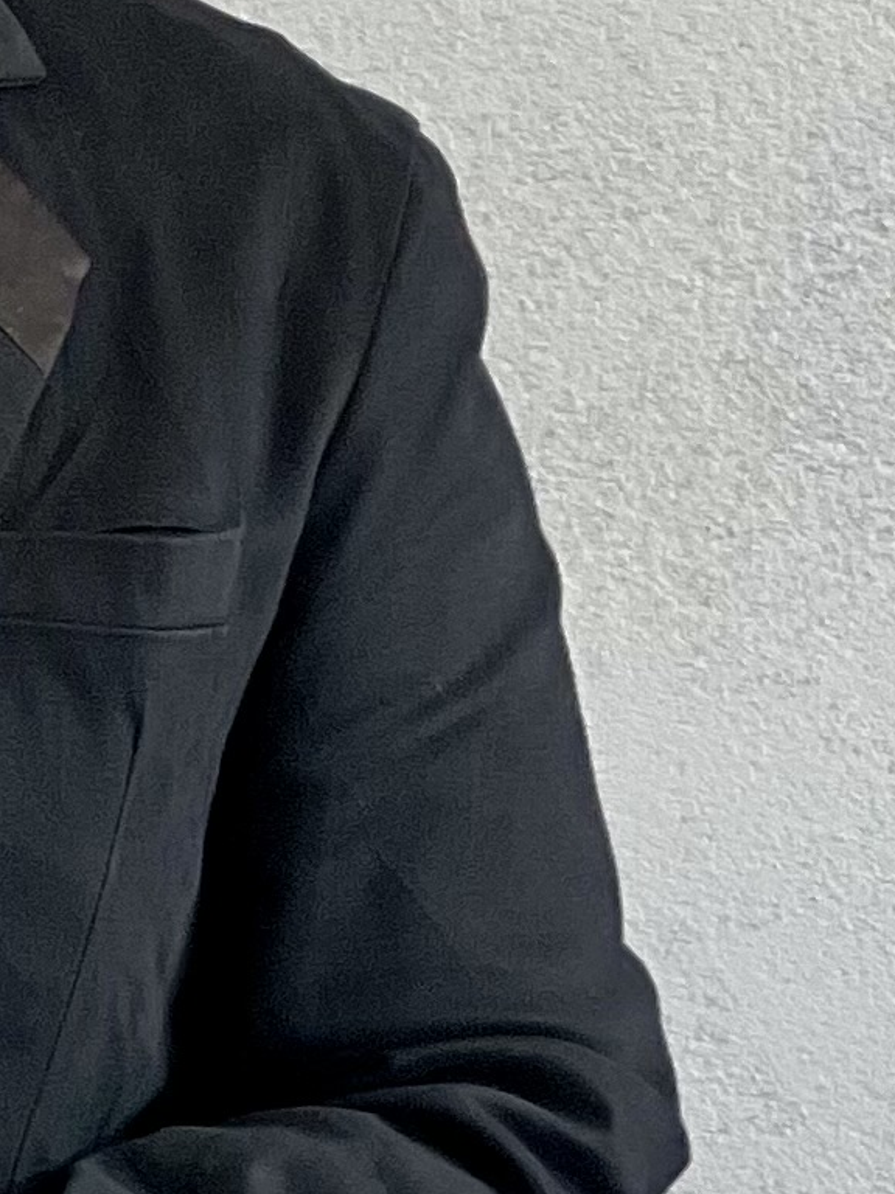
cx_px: -559
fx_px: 9523
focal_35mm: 276
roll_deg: -1.4
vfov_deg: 7.2
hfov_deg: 5.3
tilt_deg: -0.8
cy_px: 5
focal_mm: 9
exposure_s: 1/121
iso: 125
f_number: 2.8
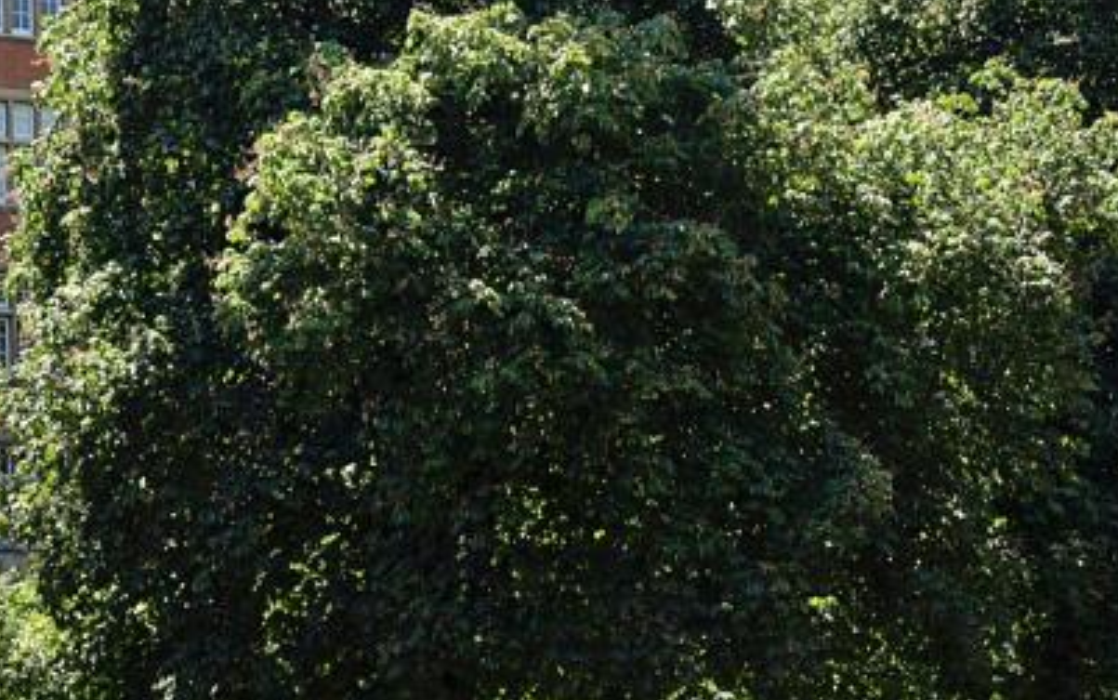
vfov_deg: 16.3
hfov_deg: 26.4
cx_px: 410
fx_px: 2378
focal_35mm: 78
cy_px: -45
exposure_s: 1/250
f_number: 8
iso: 200
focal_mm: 20
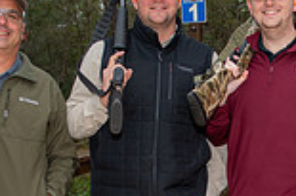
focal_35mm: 97
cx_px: 231
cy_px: 177
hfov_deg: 20.8
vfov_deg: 13.9
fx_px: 797
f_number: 4
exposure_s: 1/320
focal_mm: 26
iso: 400
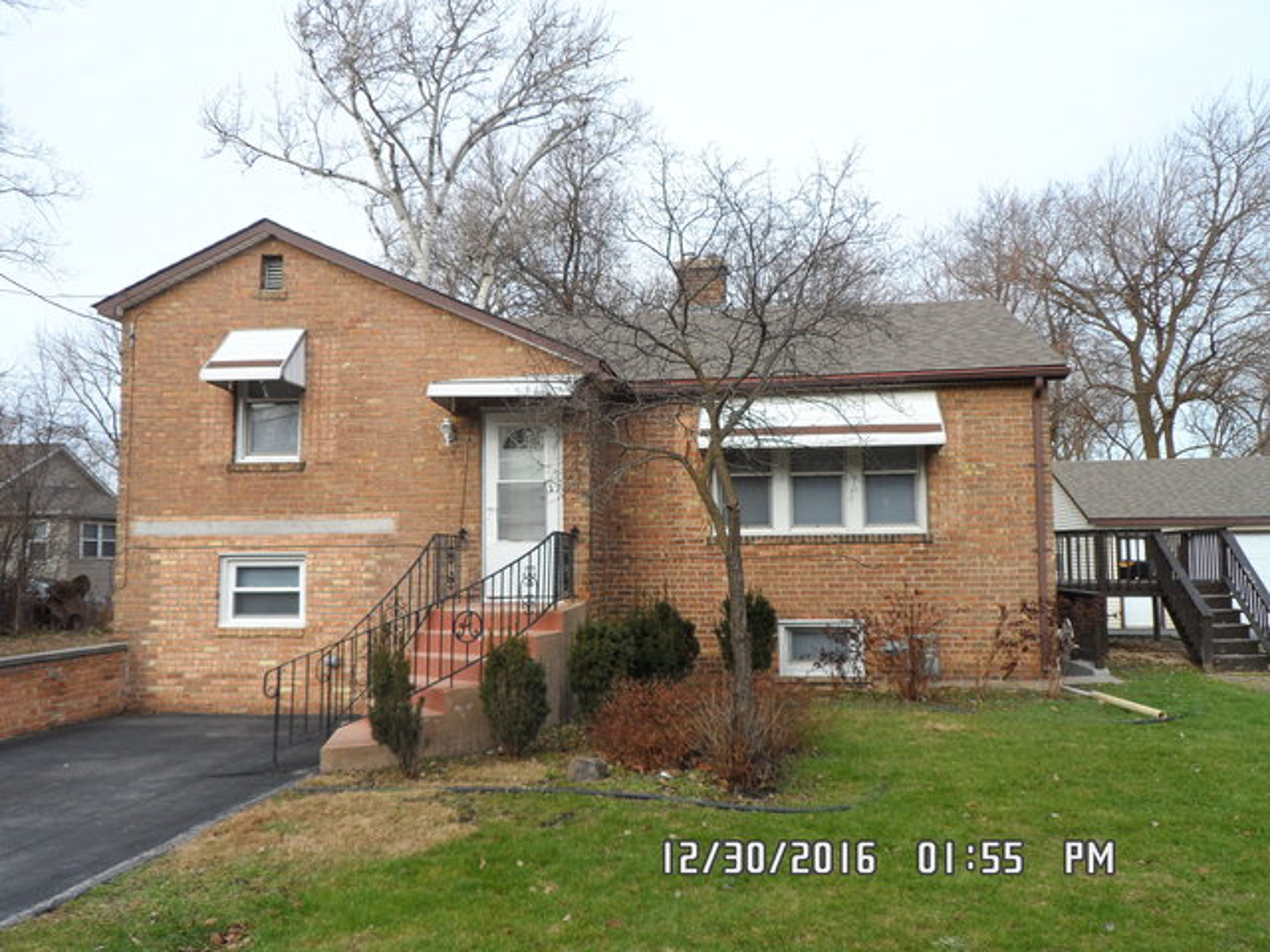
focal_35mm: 28
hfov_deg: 63.4
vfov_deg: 49.7
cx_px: 635
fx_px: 1027
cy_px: 476
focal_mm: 4.9
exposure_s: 1/350
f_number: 3.1
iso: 80
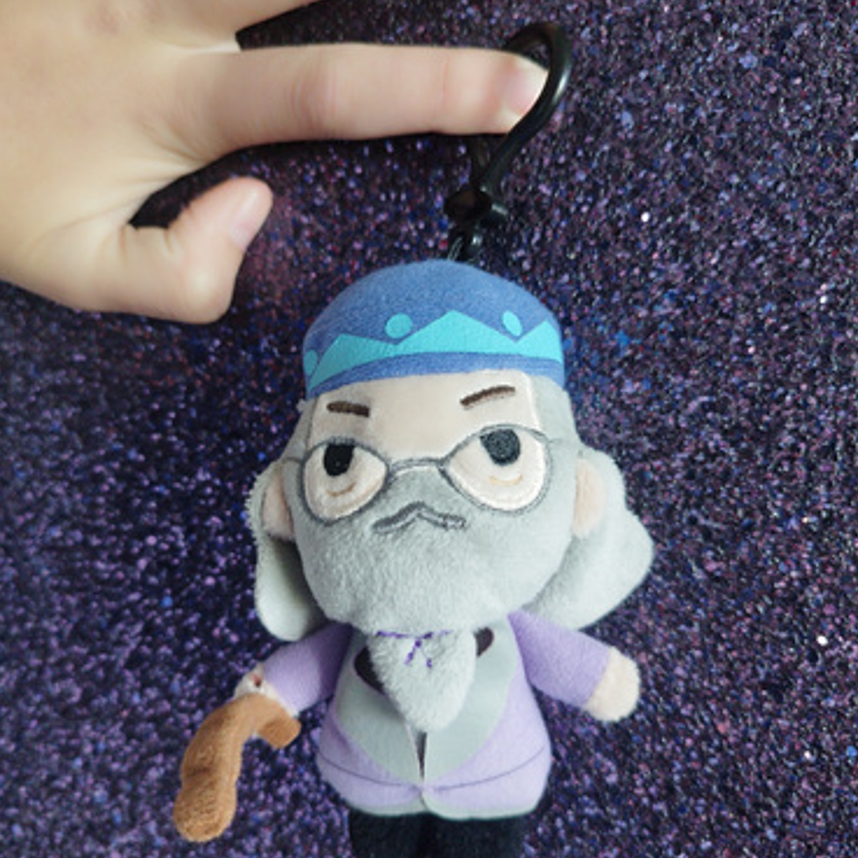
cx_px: 428
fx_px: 841
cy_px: 459
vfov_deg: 54.0
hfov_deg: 54.0
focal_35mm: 30
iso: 500
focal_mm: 5.95
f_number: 1.89
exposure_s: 1/50
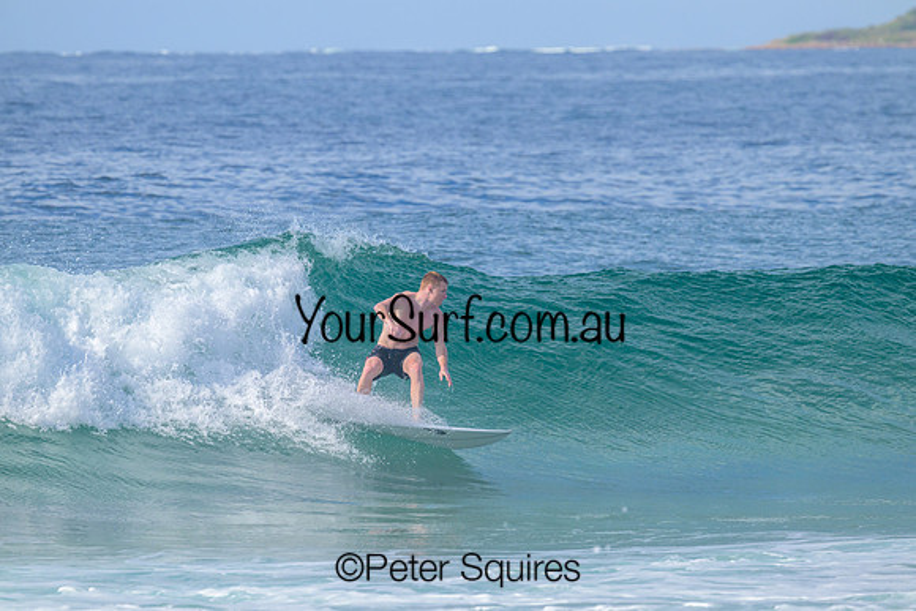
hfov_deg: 3.8
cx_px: 458
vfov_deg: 2.5
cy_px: 306
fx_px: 13743
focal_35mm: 540
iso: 800
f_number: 11
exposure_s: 1/2000
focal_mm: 540
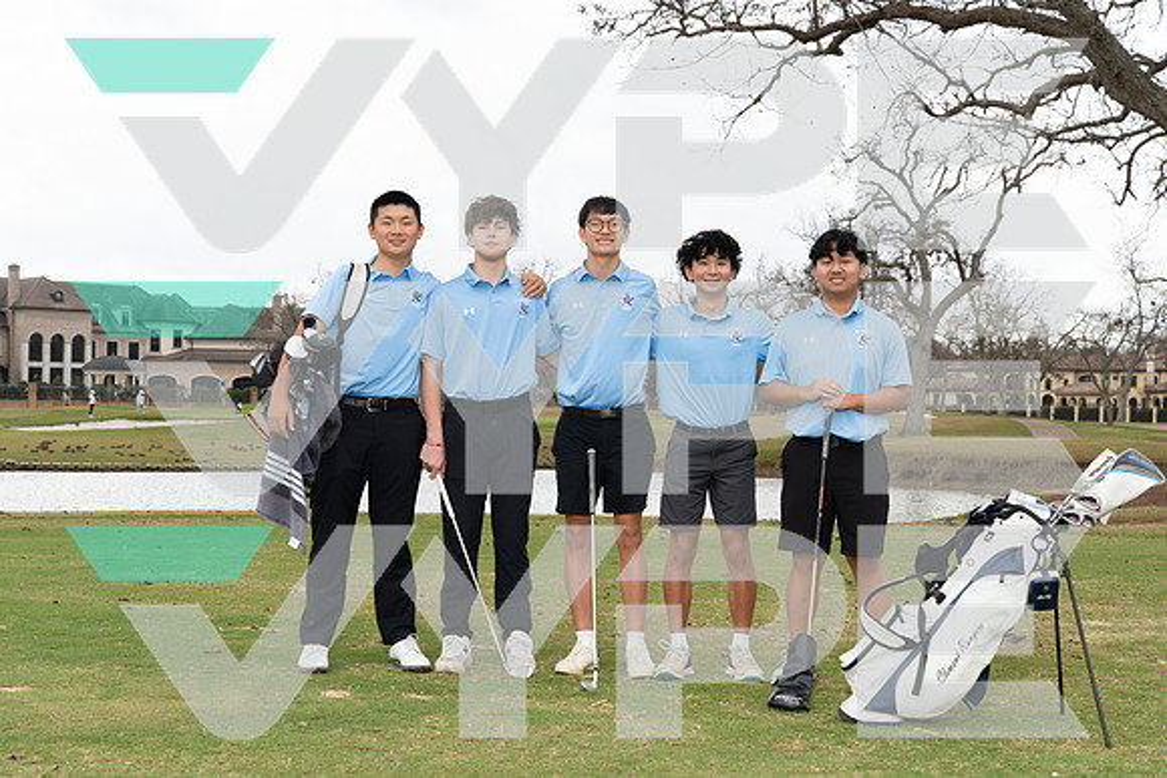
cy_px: 389
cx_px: 584
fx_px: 1718
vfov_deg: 25.5
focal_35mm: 53
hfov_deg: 37.5
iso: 400
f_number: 8
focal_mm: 53
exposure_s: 1/250
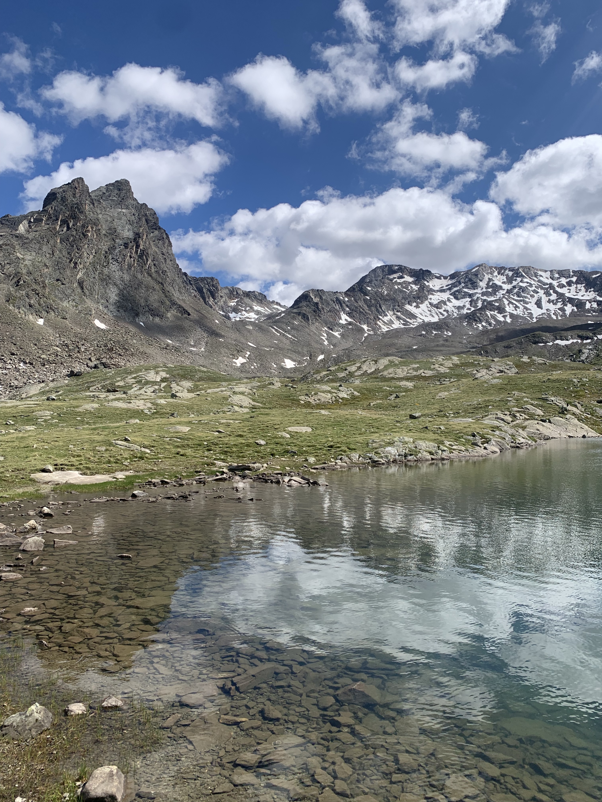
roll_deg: +0.0
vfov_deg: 67.3
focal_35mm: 26
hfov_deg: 53.1
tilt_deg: +2.9
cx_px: 301
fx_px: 603
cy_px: 401
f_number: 1.8
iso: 25
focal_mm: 4.25
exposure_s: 1/3289
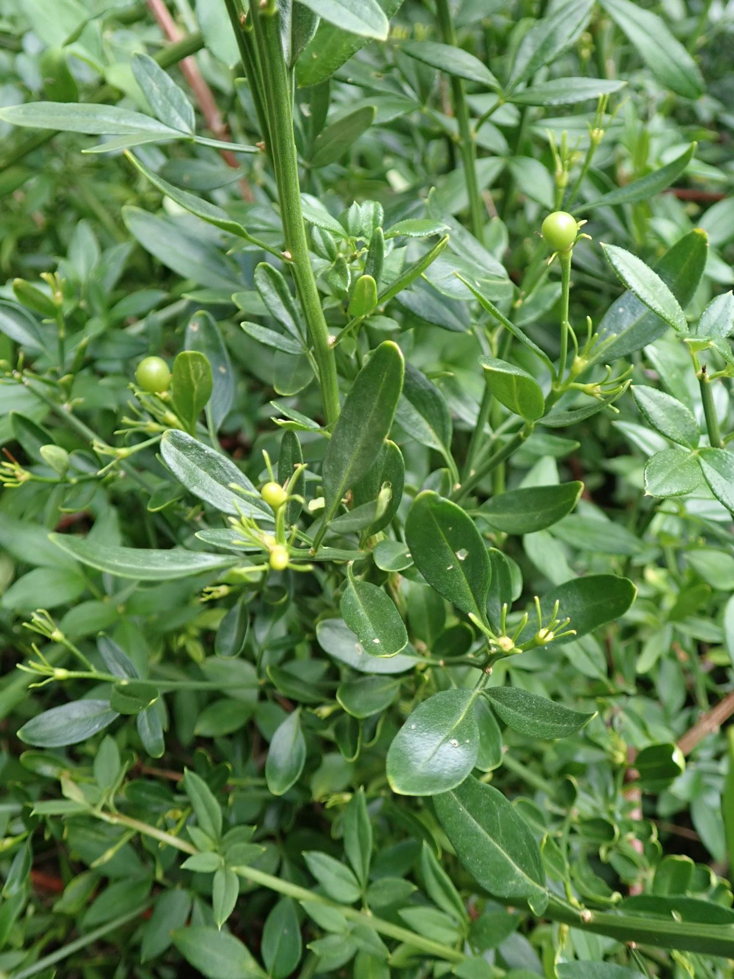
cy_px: 490
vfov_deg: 60.0
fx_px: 848
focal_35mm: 30
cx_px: 367
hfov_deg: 46.8
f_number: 2.3
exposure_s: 1/125
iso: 200
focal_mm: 5.5
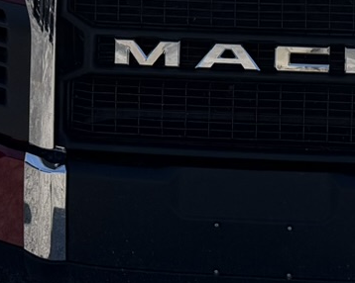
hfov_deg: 14.4
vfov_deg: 10.9
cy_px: -194
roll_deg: -0.2
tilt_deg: -3.2
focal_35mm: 134
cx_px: 217
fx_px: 1407
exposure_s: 1/6173
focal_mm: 6.76
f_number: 1.78
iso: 80
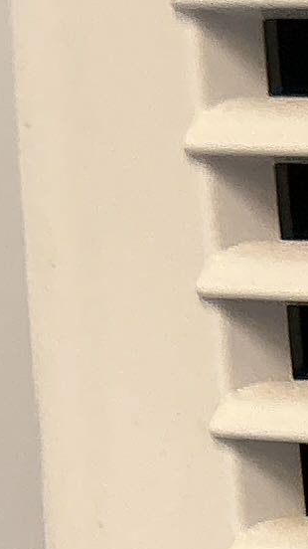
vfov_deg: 9.0
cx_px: 1840
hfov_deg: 4.5
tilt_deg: -19.3
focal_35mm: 207
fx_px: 3009
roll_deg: -3.8
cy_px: 1487
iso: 100
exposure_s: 1/50
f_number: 1.5
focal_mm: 5.7
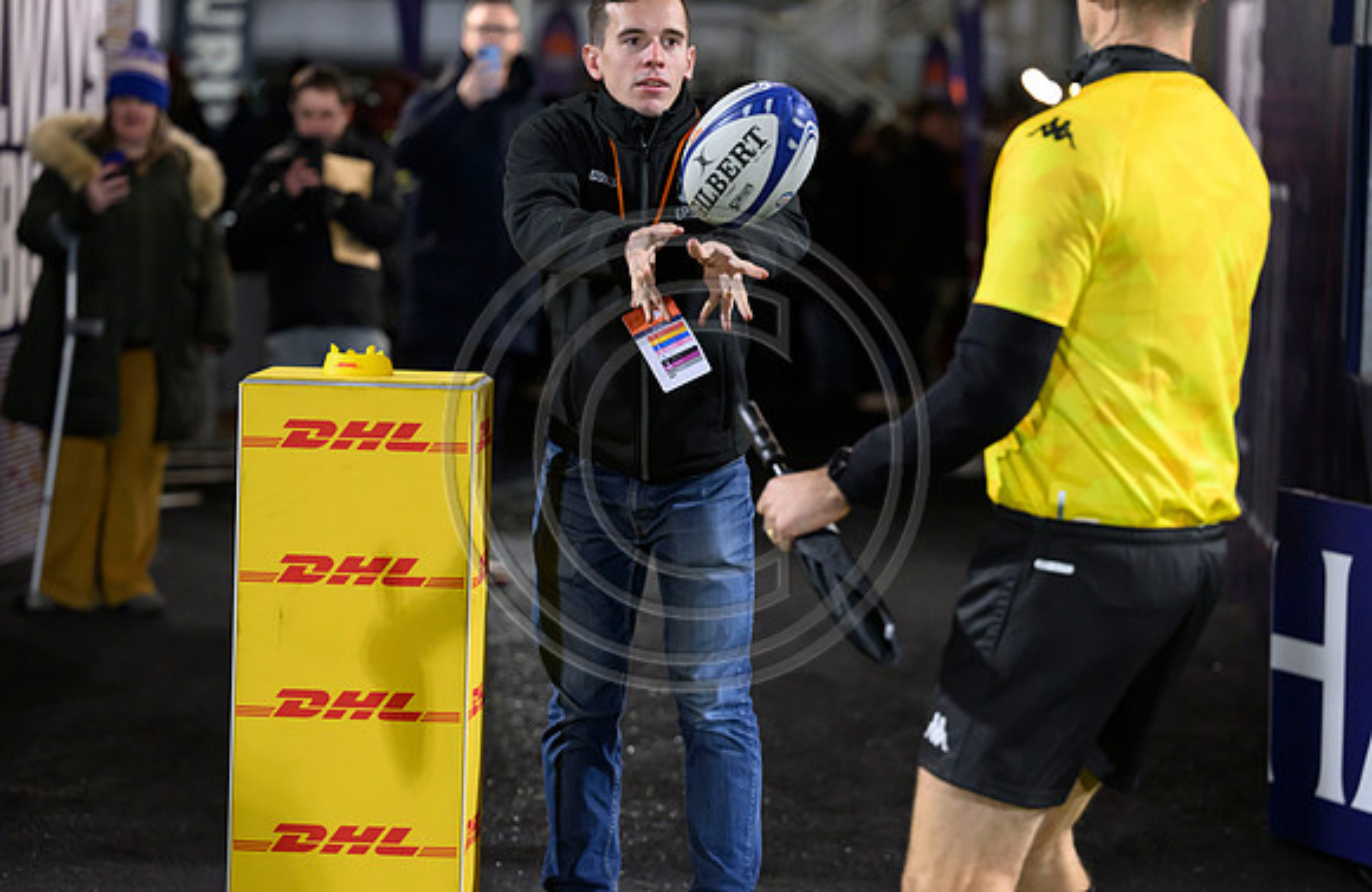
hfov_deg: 14.2
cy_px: 527
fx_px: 5494
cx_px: 622
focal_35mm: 145
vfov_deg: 9.3
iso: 4000
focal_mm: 125
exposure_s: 1/400
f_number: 3.2
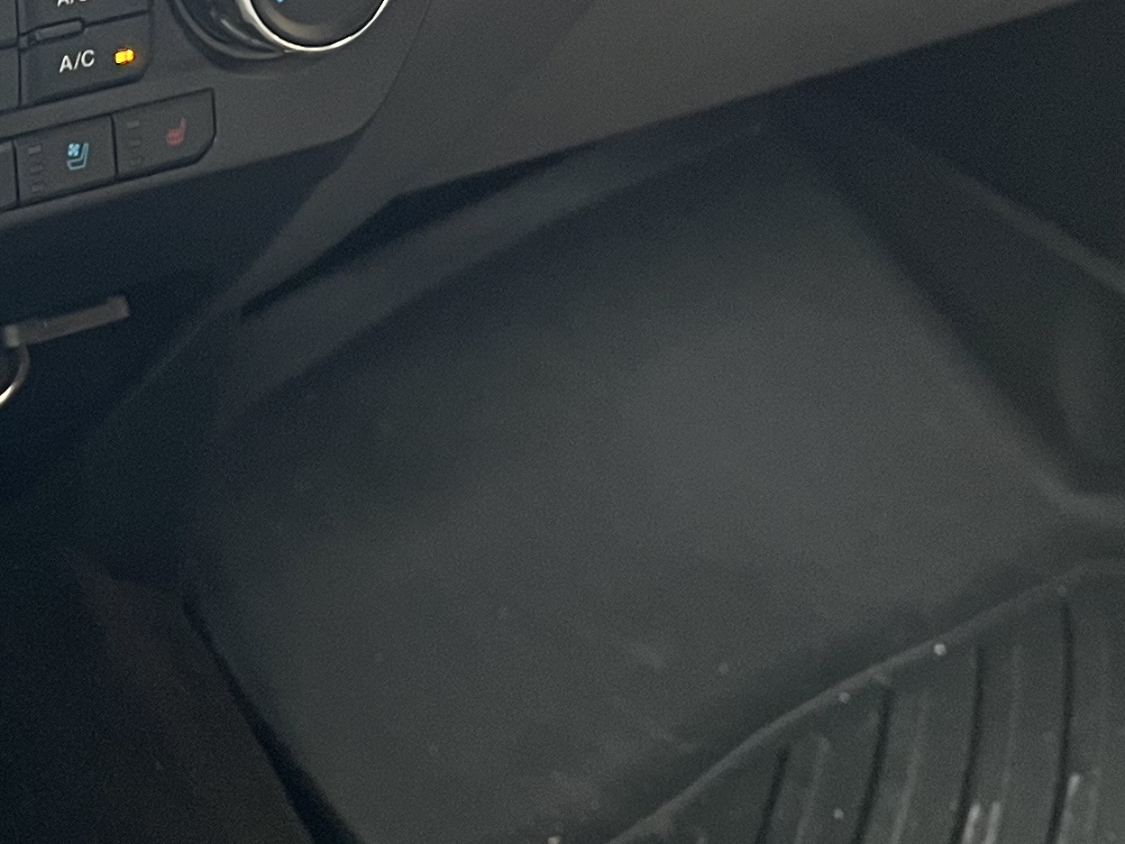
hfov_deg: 21.3
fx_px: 2730
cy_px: -413
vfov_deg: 16.1
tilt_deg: -24.0
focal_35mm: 84
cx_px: -296
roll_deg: -1.8
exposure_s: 1/60
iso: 125
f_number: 1.6
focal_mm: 5.1
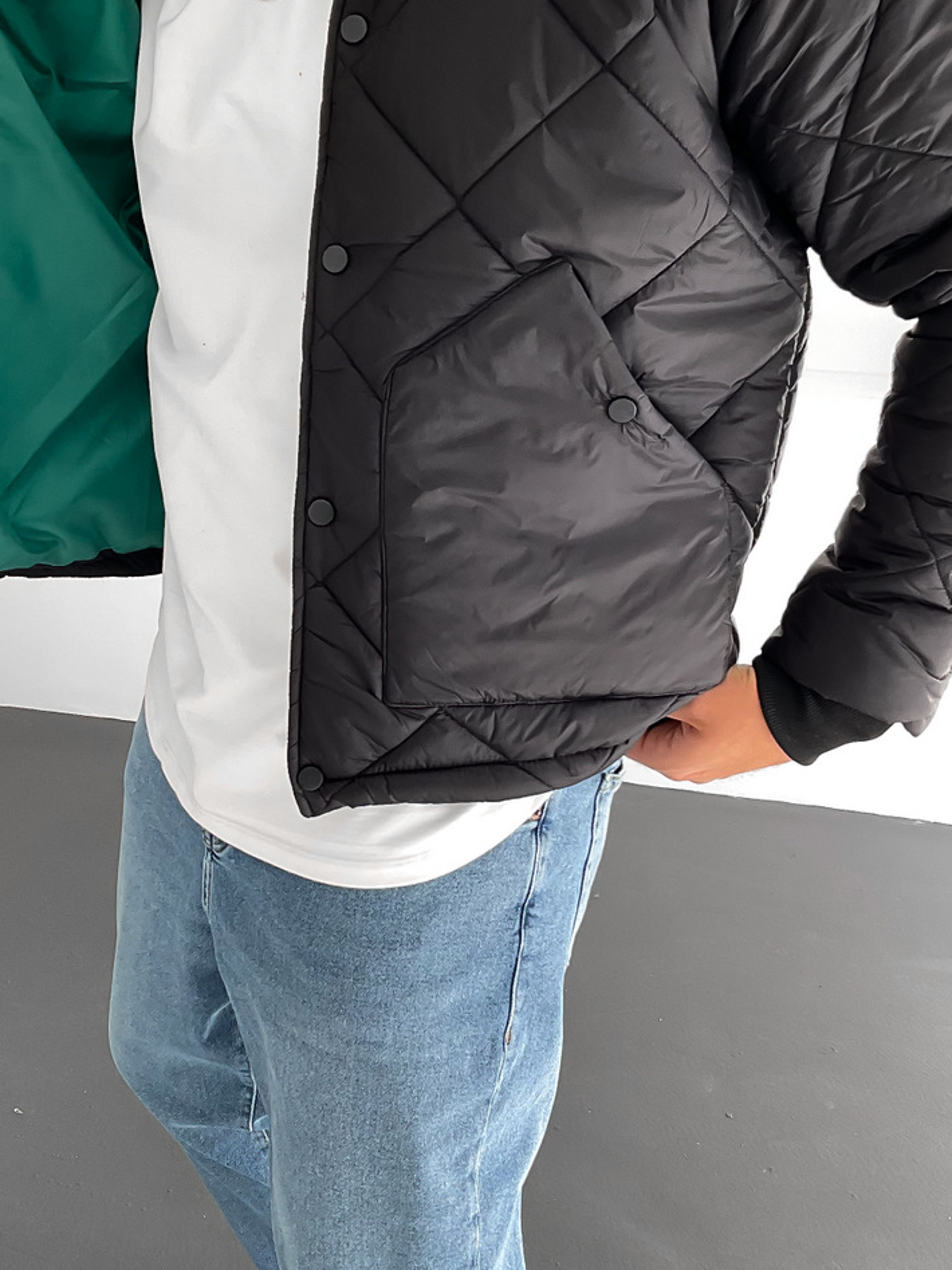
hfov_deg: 29.6
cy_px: 658
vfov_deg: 38.9
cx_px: 361
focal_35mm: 49
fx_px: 1797
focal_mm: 3
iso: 32
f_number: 1.8
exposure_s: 1/120
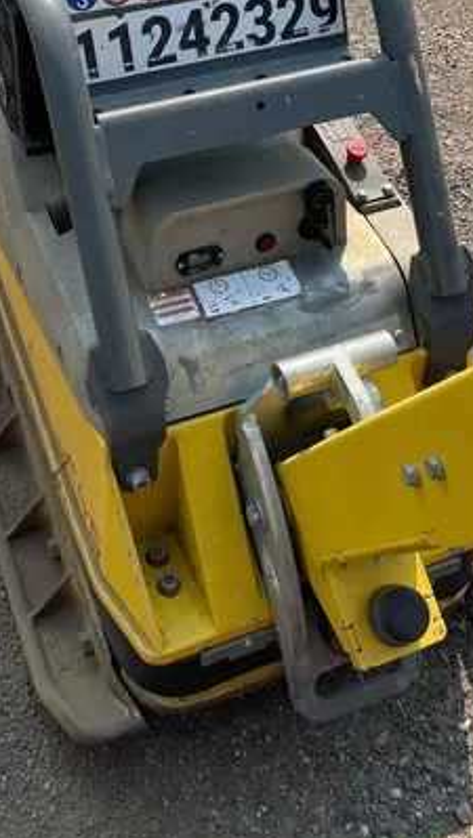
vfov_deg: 38.3
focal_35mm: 52
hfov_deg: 23.1
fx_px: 1157
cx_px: 235
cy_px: 159
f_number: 1.6
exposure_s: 1/2212
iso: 32
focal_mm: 4.2
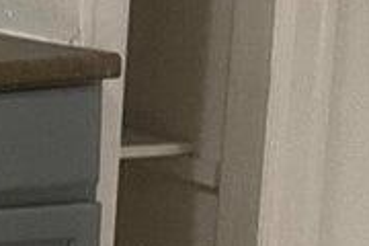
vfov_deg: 5.9
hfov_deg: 7.4
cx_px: -911
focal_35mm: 229
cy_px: -121
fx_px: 2347
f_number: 1.8
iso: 160
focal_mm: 3
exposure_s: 1/60
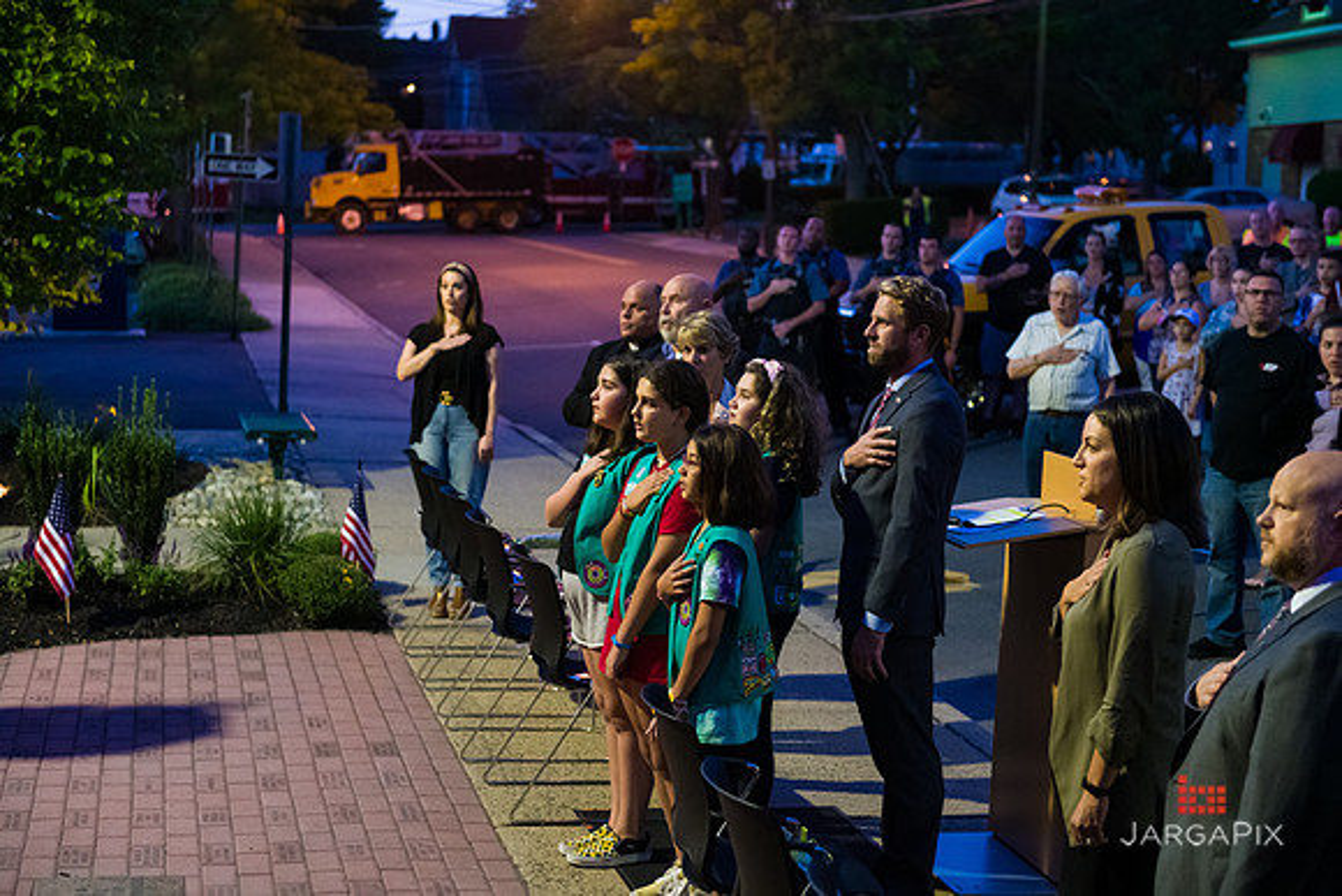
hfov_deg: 34.5
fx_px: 2163
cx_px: 671
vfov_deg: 23.4
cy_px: 448
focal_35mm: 58
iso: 3200
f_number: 3.2
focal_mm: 58
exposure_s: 1/50
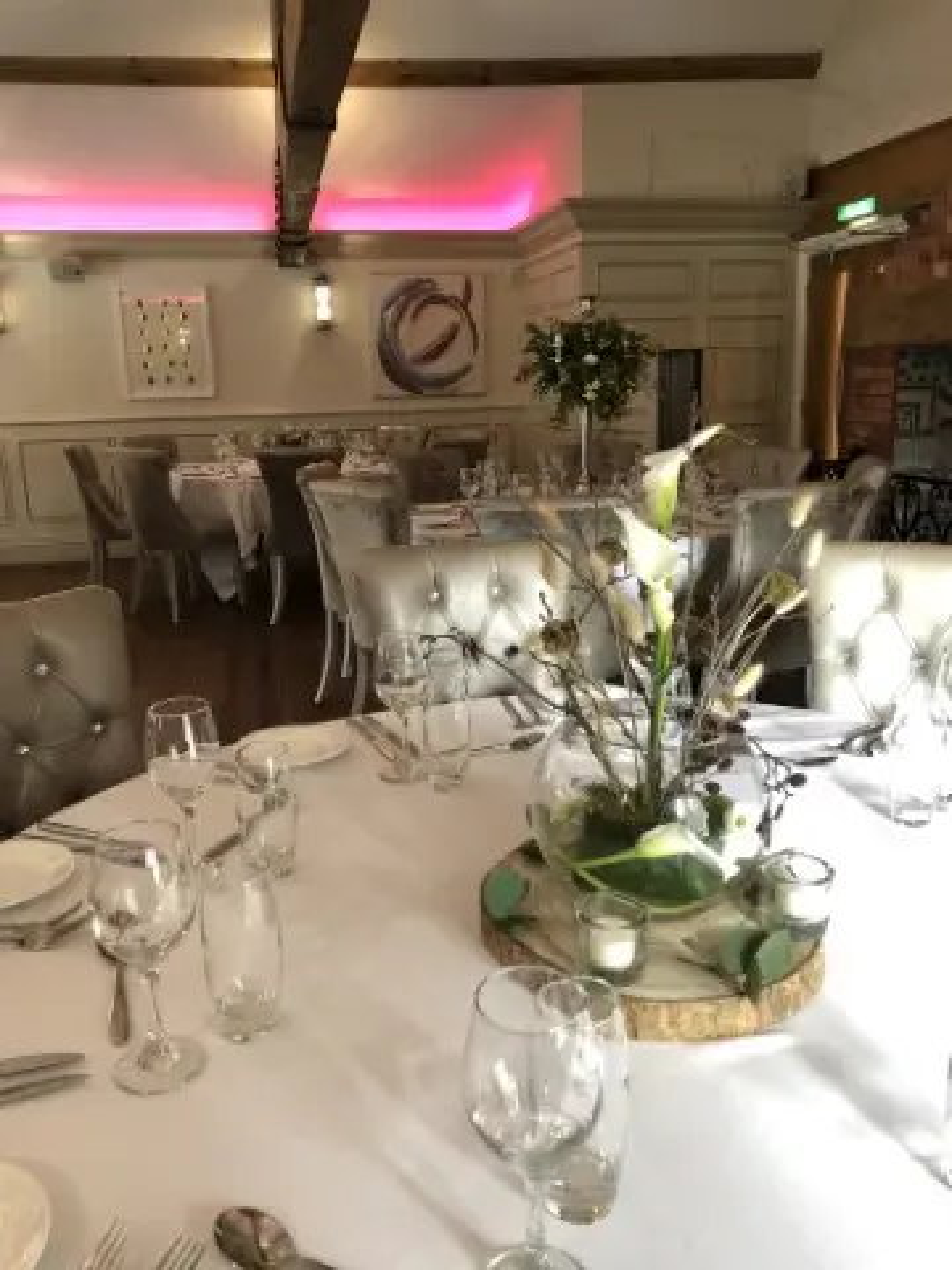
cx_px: 476
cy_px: 635
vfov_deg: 63.4
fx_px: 1027
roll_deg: +2.3
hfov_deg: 49.7
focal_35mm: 28
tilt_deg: -13.6
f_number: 1.8
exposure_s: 1/17
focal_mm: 4
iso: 80
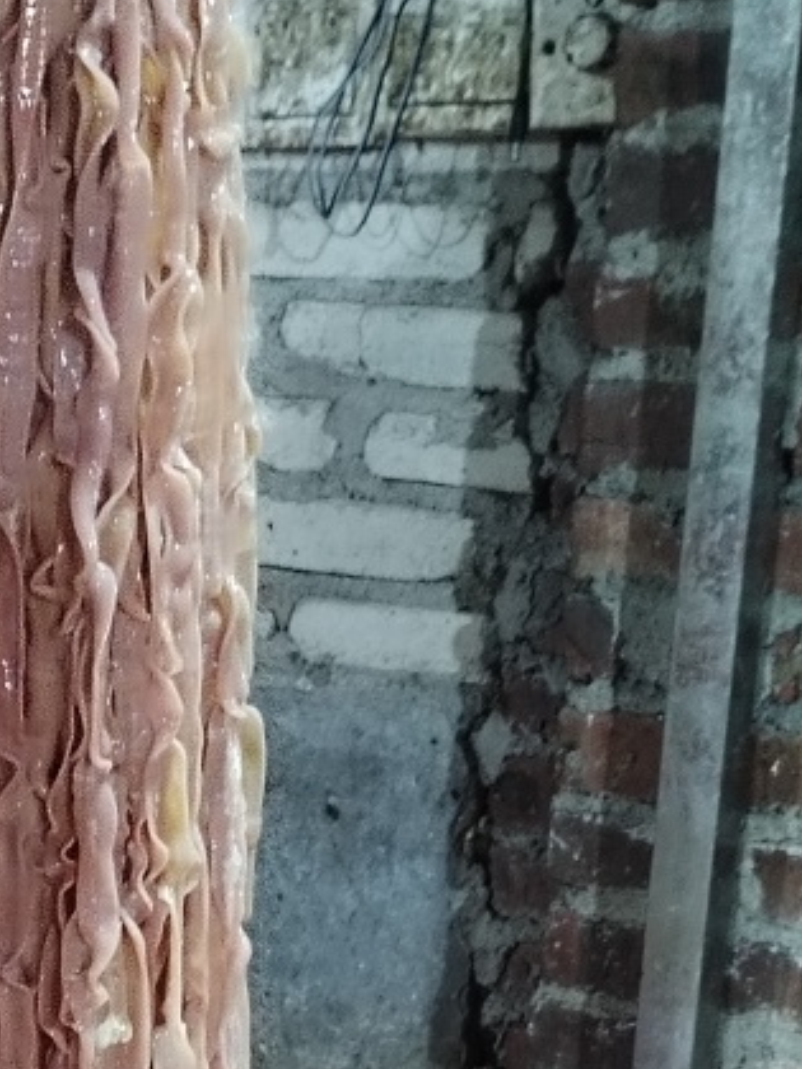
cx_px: -46
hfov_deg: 16.2
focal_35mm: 89
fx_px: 2749
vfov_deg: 20.4
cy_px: 1335
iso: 1132
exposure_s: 1/25
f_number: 1.8
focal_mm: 4.26
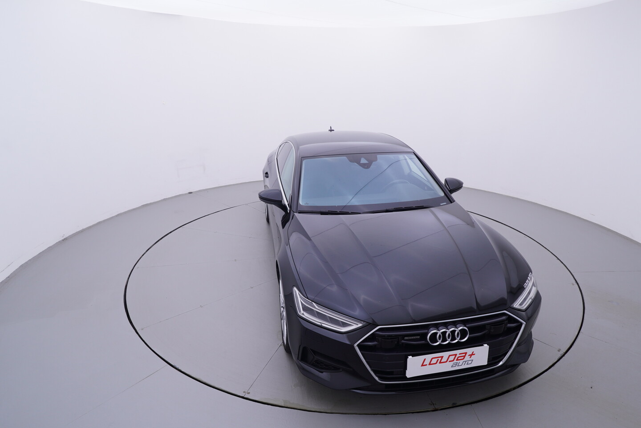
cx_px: 320
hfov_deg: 77.3
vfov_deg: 56.2
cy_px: 214
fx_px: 401
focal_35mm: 22
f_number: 5
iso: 200
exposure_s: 1/80
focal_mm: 15
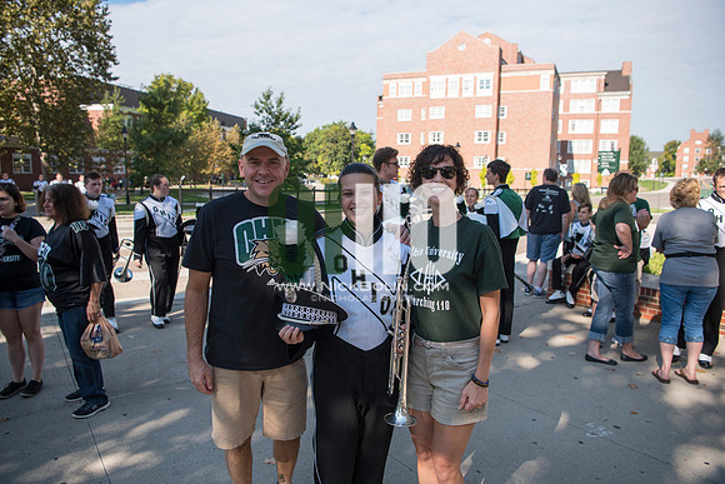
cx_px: 362
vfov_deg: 53.2
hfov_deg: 73.7
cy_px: 242
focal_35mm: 24
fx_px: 483
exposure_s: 1/2500
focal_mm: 24
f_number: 3.5
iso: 320
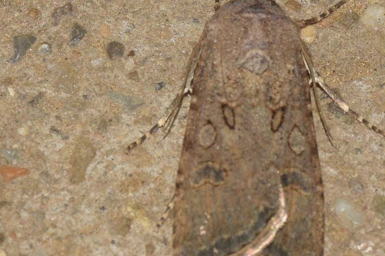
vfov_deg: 3.9
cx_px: 241
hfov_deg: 5.9
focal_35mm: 351
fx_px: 3753
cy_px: 115
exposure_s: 1/160
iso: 100
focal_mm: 140
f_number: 13
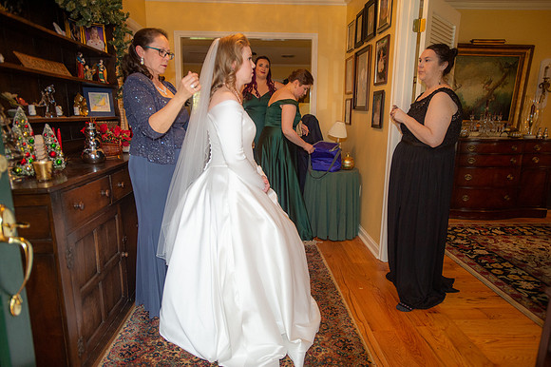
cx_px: 276
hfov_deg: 78.6
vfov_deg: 57.2
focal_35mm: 22
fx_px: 337
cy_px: 184
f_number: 3.2
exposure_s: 1/100
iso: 1250
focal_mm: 22
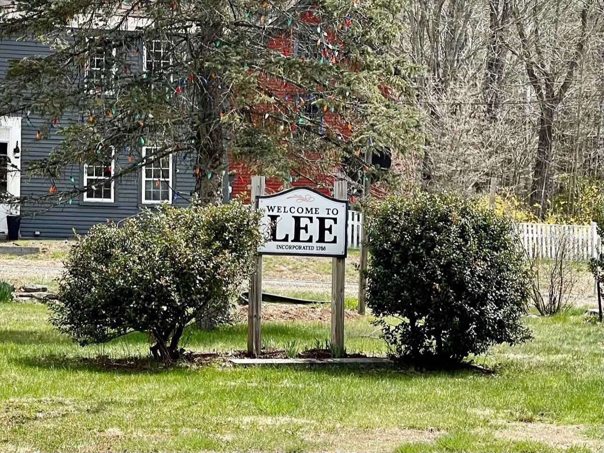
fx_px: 1116
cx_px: 302
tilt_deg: -0.5
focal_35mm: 64
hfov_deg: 30.3
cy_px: 226
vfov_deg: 22.9
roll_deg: -1.4
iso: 20
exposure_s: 1/881
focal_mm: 7.5
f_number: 2.2
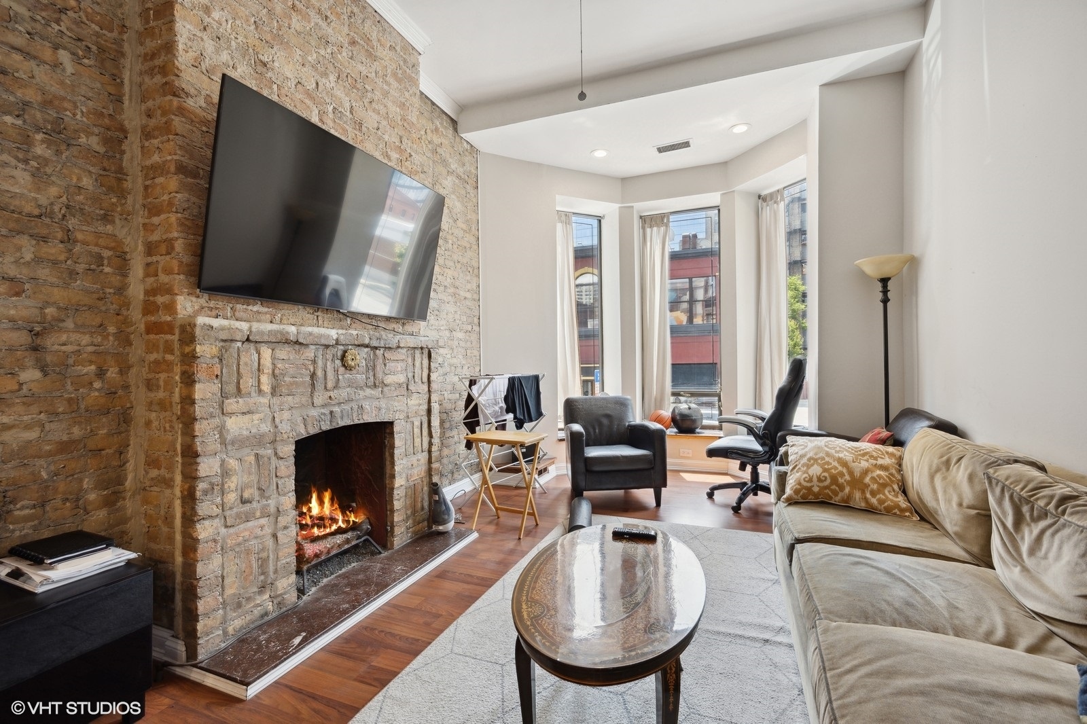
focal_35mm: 16
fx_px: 468
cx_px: 544
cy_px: 362
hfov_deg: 98.6
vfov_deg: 75.5
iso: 400
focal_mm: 15.5
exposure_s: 1/10
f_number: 9.5
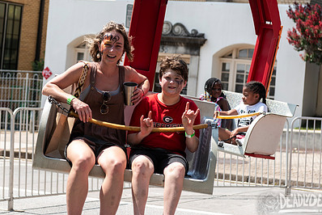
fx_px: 913
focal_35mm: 102
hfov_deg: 20.0
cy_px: 65
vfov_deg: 13.4
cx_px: 119
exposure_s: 1/400
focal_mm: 70
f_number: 4
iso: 50
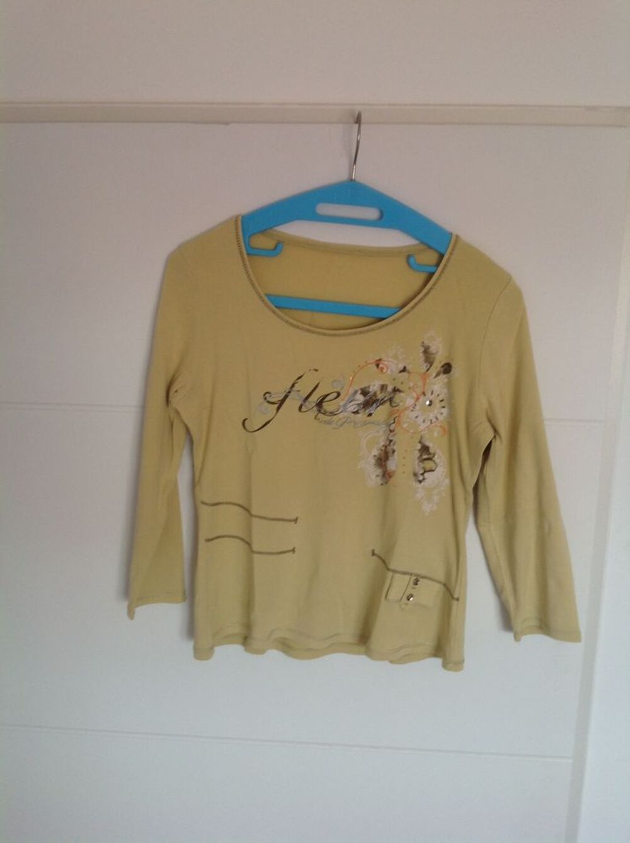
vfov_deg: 52.7
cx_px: 315
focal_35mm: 35
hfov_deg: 40.6
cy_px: 422
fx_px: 852
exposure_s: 1/20
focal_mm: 4.28
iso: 64
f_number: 2.4
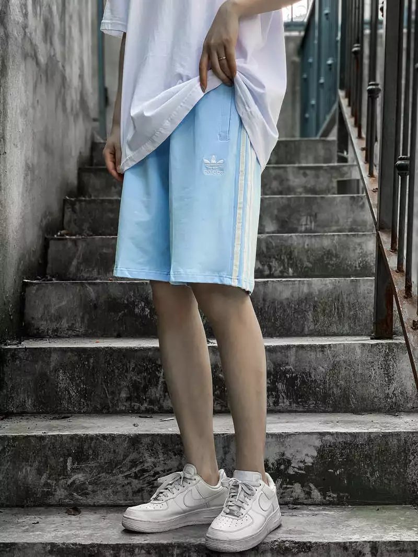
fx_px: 837
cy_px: 278
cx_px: 209
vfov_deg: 36.8
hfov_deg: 28.0
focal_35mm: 52
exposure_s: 1/120
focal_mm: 6
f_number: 2.4
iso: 50
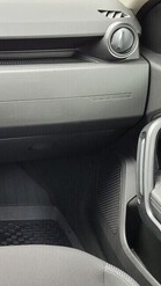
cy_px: 209
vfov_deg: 32.8
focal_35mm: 63
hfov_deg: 16.8
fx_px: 478
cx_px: -103
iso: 200
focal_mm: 5.4
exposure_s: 1/120
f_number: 1.8
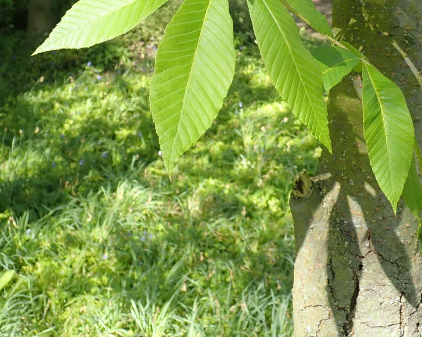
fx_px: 712
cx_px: 245
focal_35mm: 57
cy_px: 2
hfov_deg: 32.9
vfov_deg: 25.4
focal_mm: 5.5
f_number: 3.2
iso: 100
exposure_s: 1/160
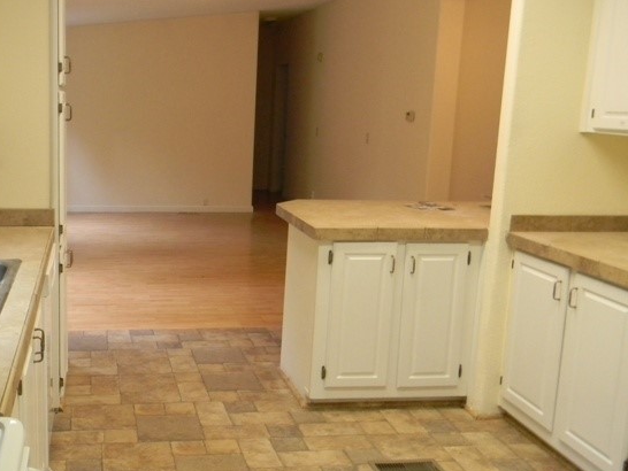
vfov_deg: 35.1
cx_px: 186
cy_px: 215
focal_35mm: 41
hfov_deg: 44.7
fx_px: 744
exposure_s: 1/26.1
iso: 400
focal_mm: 5
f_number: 3.5
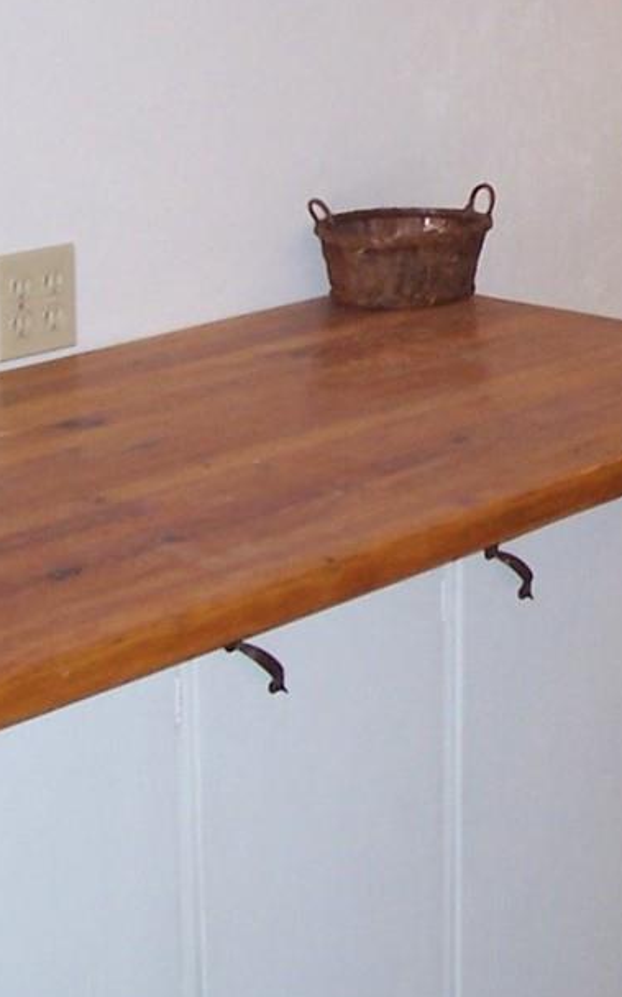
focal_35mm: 95
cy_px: 187
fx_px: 2578
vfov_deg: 21.6
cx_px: 725
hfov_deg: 13.4
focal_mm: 5.6
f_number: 2.7
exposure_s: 1/60
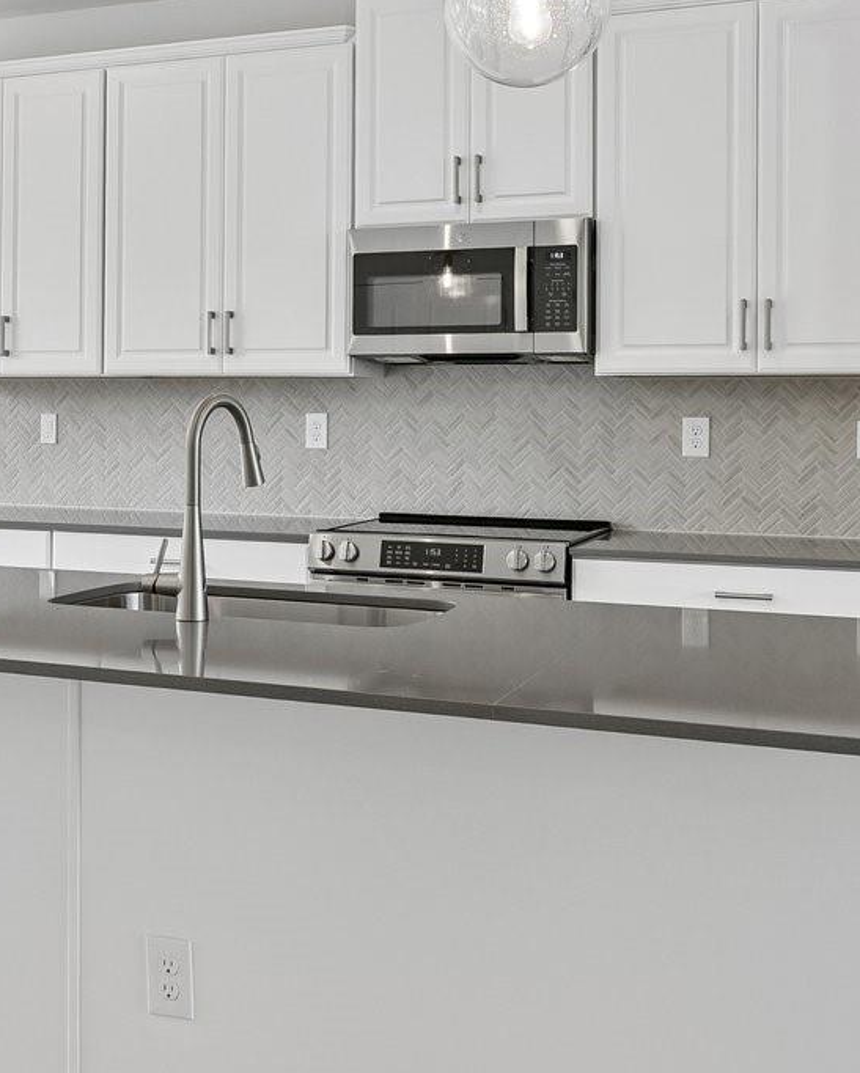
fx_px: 1431
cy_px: 414
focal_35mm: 45
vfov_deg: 40.9
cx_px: 285
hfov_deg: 33.2
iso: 100
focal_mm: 16
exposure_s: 1/20
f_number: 8
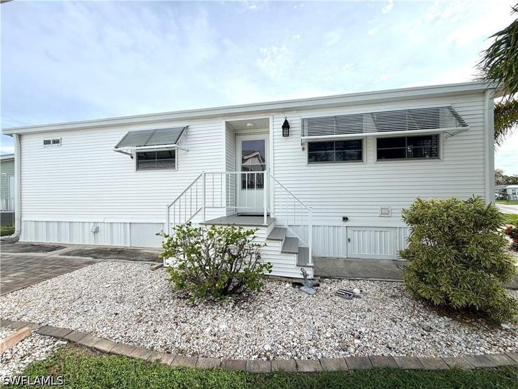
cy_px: 194
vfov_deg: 85.7
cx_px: 259
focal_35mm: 14
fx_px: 209
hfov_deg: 102.1
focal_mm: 2.22
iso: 20
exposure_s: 1/1145
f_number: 2.2
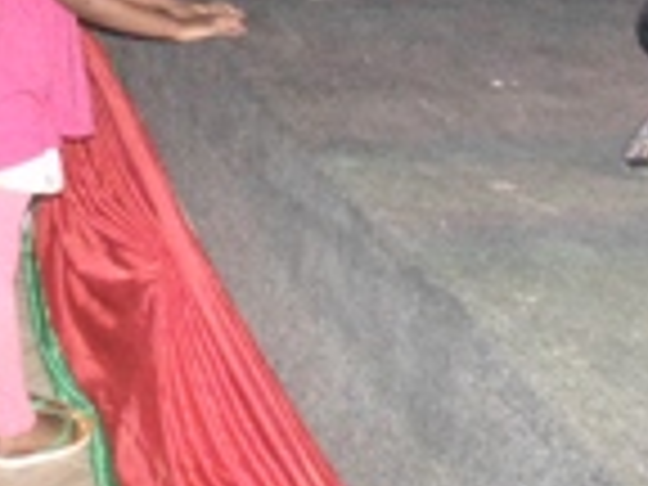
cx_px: 32
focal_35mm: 107
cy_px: -544
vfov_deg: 12.0
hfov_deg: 18.0
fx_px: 2003
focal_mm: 4.3
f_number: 3.1
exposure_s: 1/40
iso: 500
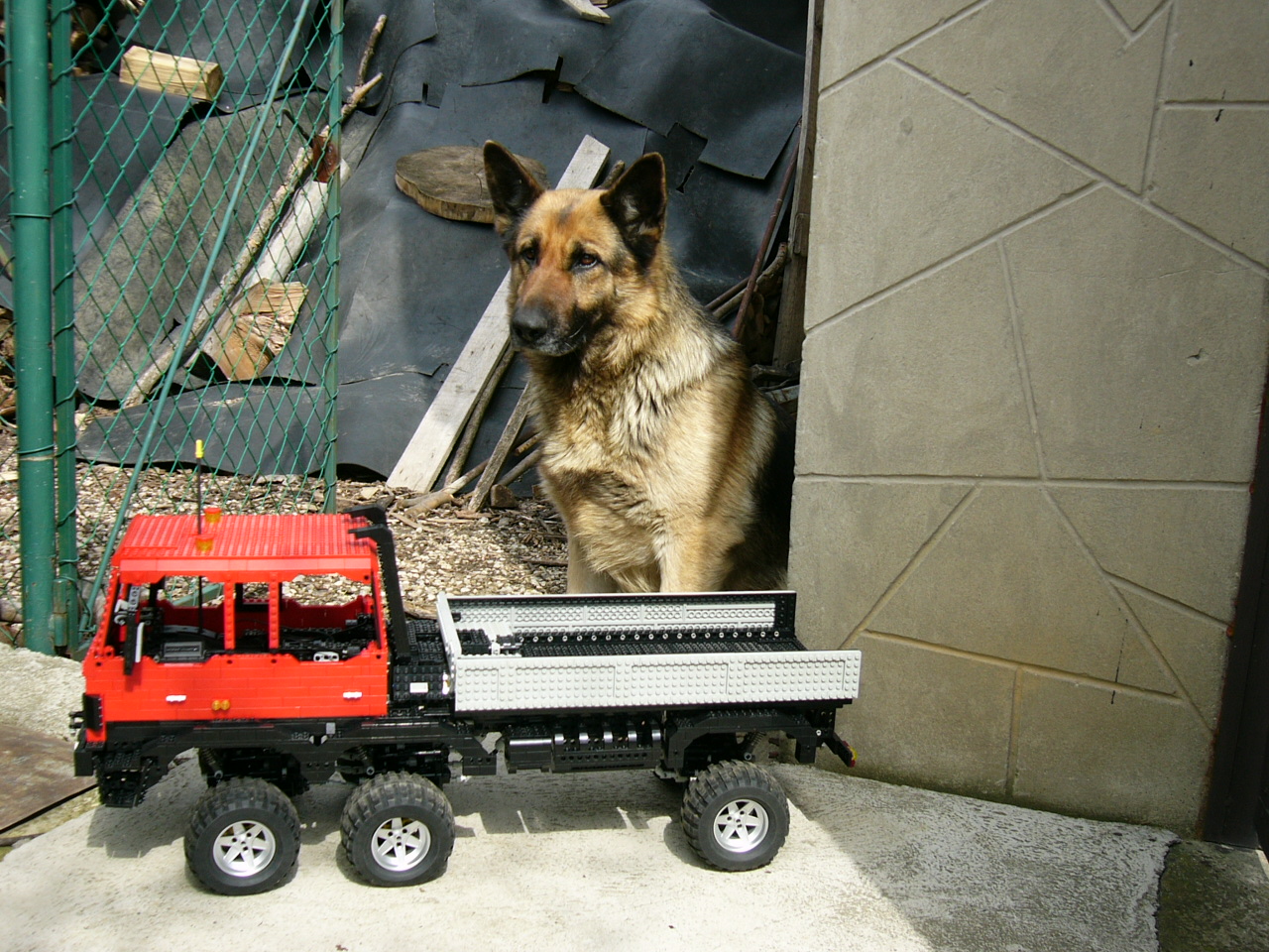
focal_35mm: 39
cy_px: 476
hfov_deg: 47.9
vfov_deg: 36.8
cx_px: 634
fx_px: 1430
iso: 50
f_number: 2.9
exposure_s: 1/400
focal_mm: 6.5
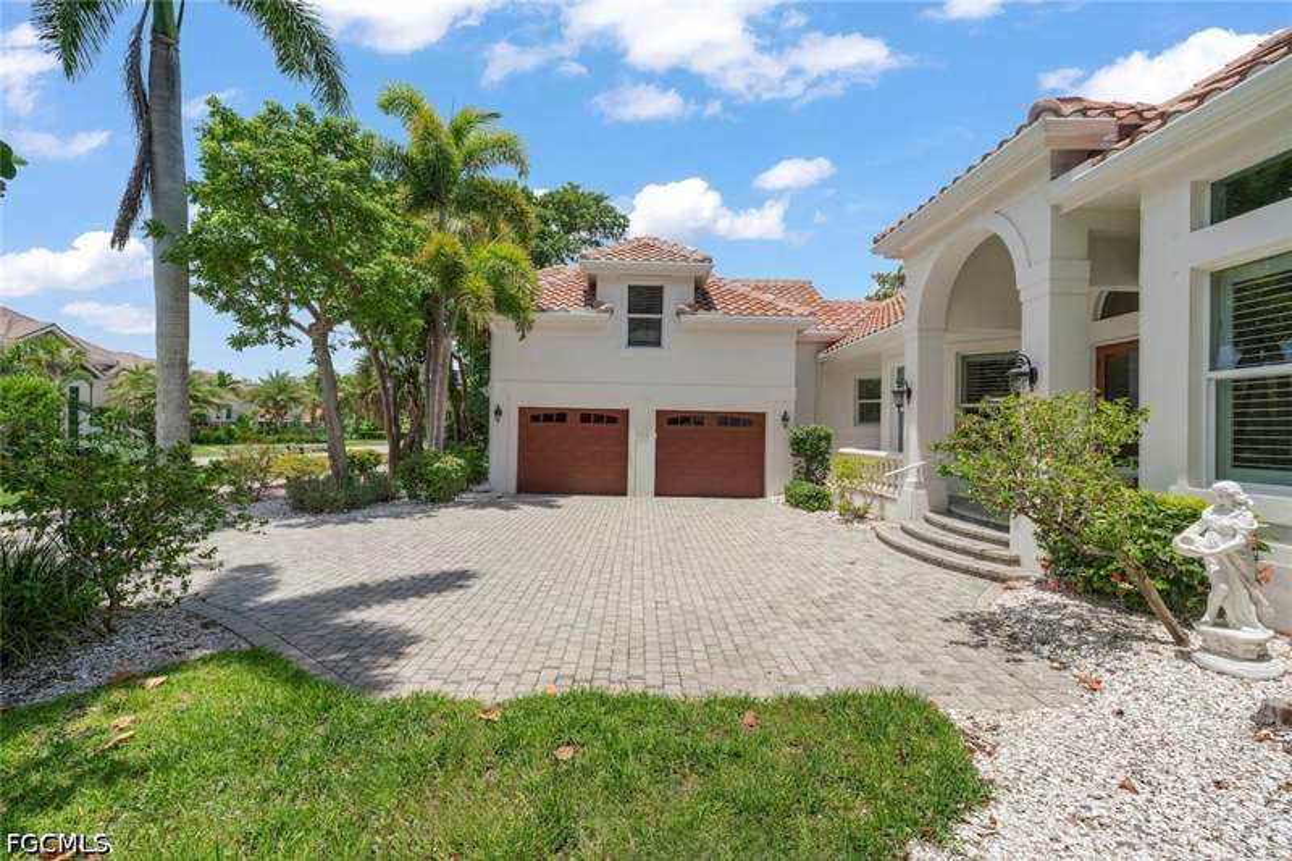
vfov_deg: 77.3
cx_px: 646
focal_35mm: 15
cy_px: 430
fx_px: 538
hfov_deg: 100.4
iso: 400
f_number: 11
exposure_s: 1/500
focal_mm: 15
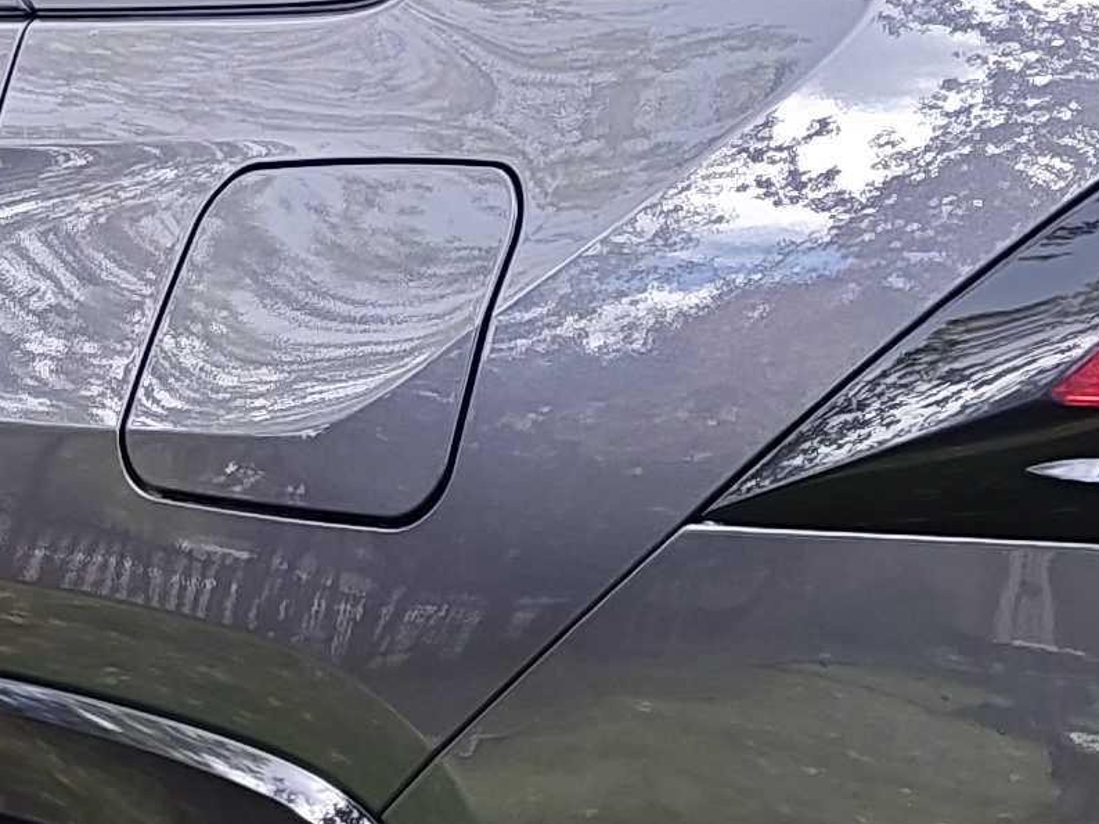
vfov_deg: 11.5
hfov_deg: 15.2
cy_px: 633
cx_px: 299
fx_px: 4094
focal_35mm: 129
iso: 100
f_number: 1.7
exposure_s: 1/148
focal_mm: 4.68
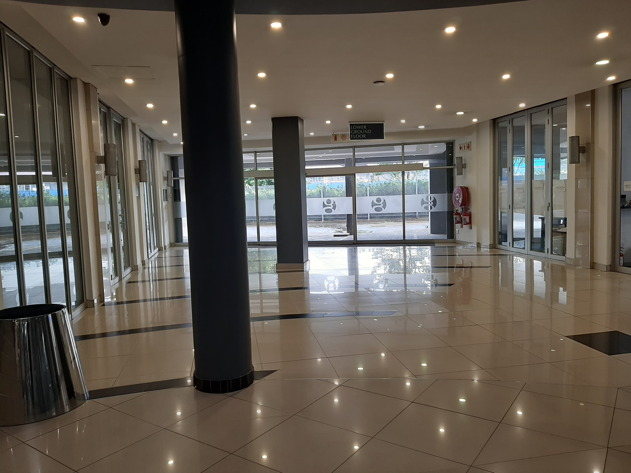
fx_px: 492
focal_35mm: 27
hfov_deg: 65.3
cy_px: 236
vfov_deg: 51.4
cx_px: 316
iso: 64
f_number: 1.7
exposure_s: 1/50
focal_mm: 3.93
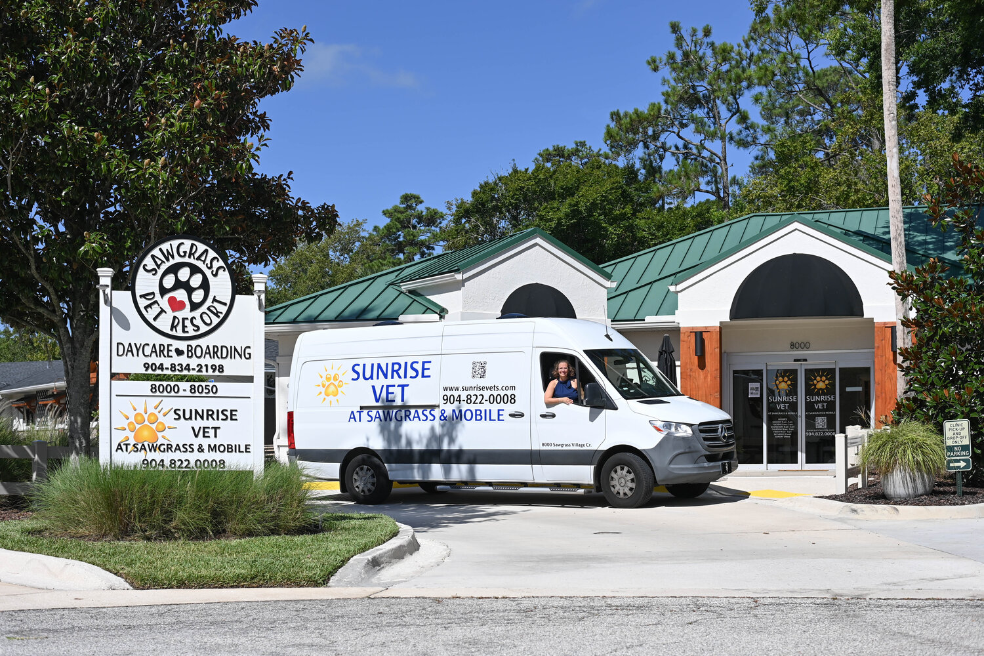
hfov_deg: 39.6
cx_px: 492
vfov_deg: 27.0
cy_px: 328
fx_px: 1367
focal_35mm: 50
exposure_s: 1/1250
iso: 125
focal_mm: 50
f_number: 5.6
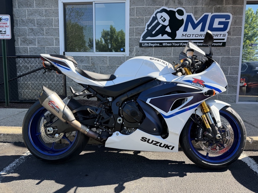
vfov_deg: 56.8
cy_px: 96
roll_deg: -0.5
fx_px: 179
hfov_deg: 71.6
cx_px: 129
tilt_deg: -4.3
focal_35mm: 24
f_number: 1.78
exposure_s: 1/1292
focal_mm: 6.76
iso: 100
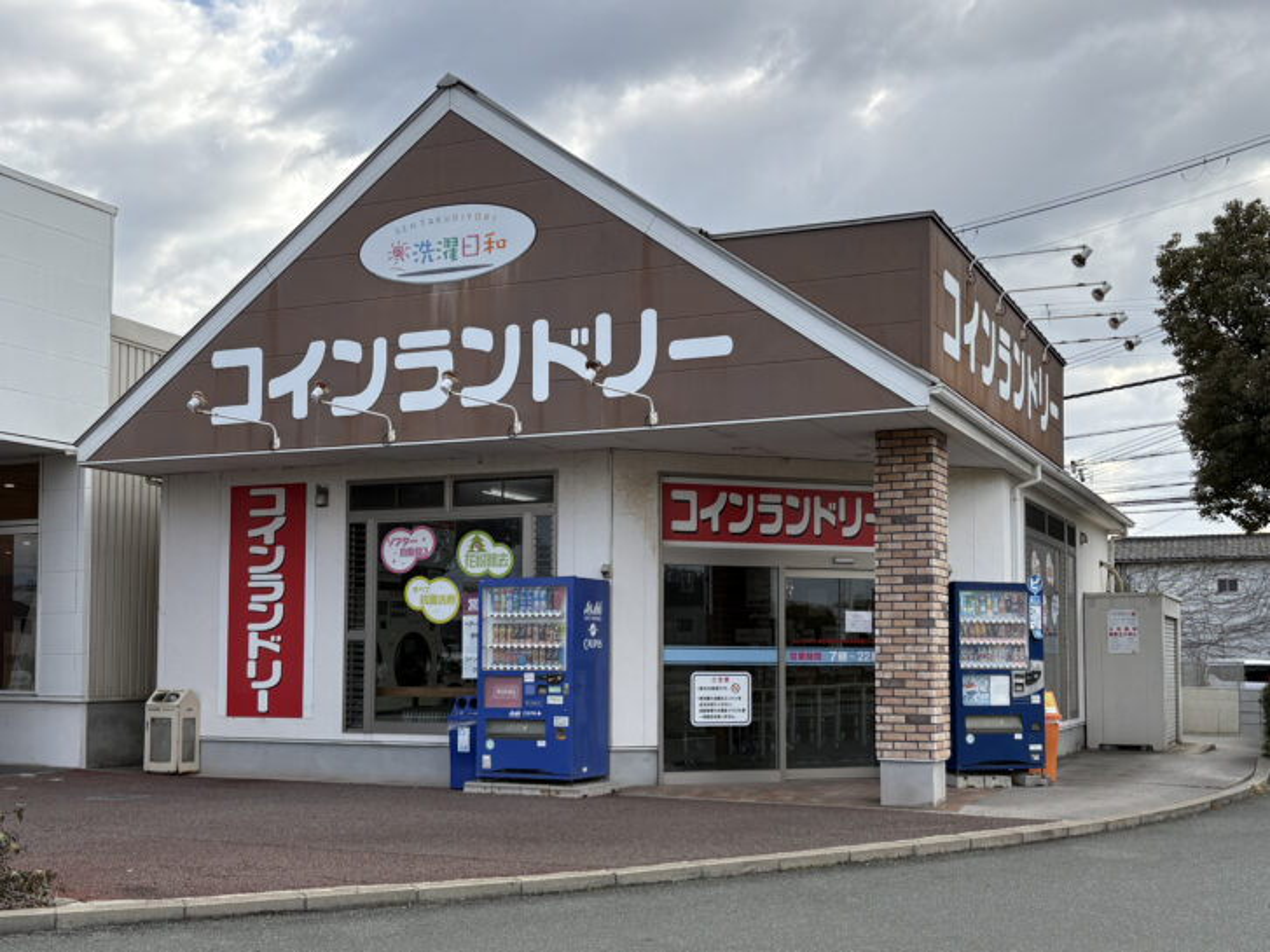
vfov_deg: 53.0
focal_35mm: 26
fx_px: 954
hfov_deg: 67.3
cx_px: 635
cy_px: 476
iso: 50
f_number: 1.6
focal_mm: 5.96
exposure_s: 1/1901
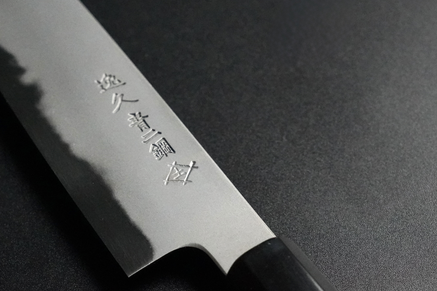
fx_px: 1505
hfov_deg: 16.5
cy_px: 194
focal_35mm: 124
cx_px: 182
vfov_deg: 11.0
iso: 6400
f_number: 5
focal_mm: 50
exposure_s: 1/160
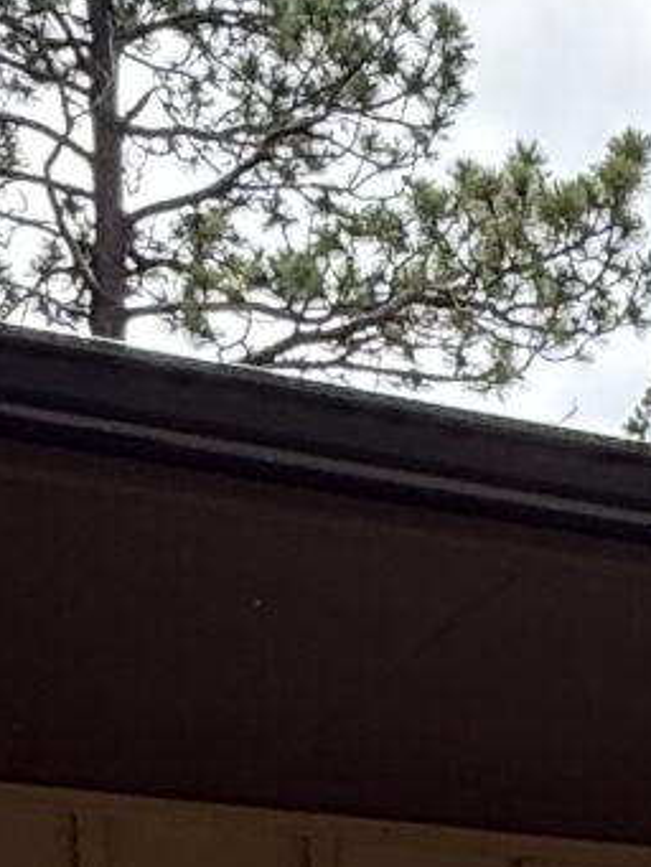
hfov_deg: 13.6
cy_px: 1472
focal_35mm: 105
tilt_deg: +0.9
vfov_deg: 16.3
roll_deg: +3.1
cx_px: 847
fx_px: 2631
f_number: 2.2
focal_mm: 2.22
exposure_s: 1/411
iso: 50
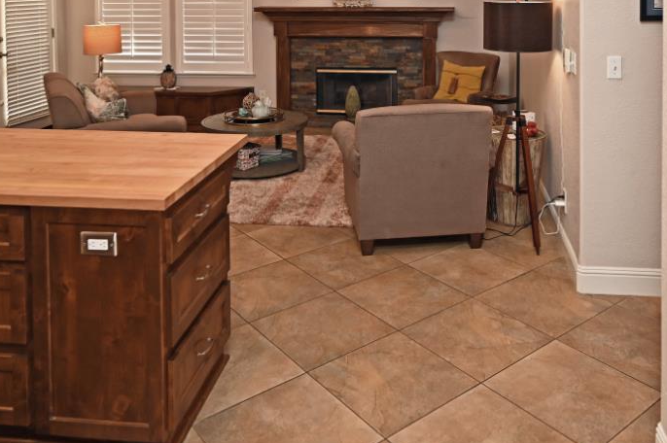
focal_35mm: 35
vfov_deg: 34.6
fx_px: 648
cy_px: 9
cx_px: 374
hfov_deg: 54.3
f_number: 4
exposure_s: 1/60
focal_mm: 16
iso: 560
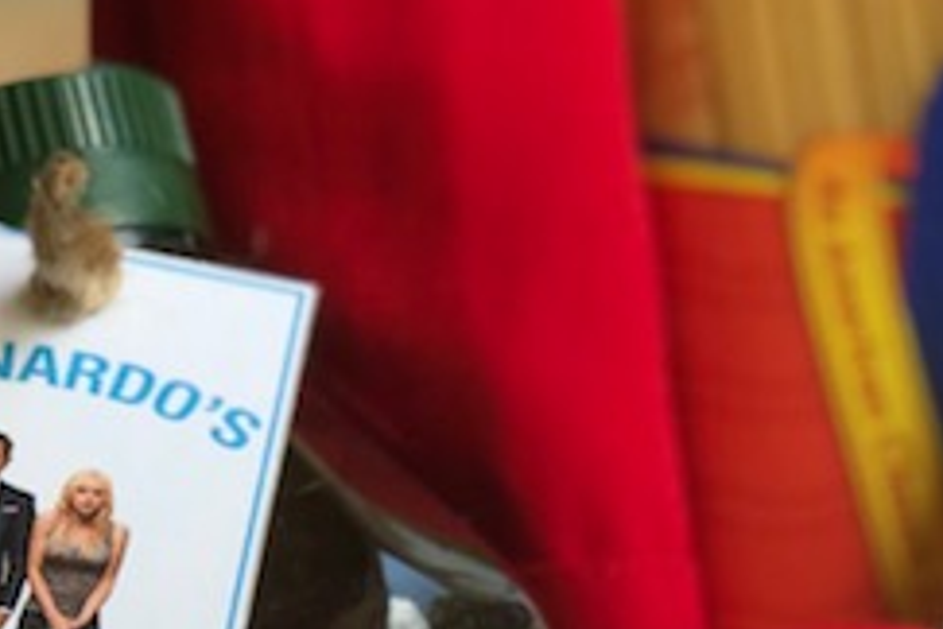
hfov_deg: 9.0
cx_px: 726
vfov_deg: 5.9
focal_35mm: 228
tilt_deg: -28.3
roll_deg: -0.4
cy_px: 1116
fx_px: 5972
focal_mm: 6.6
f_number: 2.8
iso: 20
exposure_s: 1/158
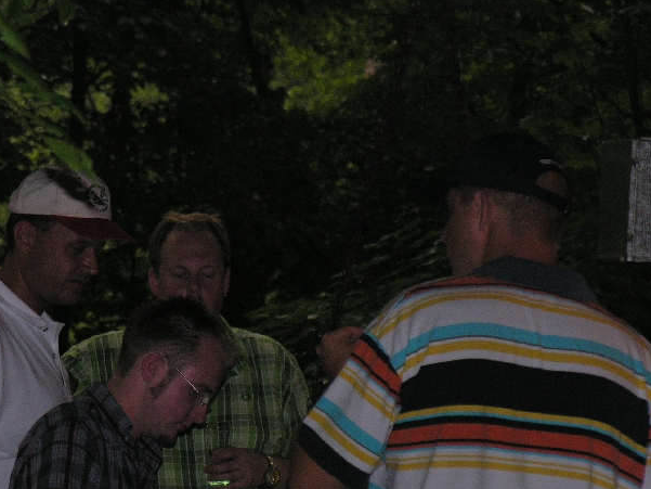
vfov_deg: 5.3
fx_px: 5229
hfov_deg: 7.1
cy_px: 322
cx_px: 221
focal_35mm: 278
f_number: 4.2
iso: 200
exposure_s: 1/120
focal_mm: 53.3
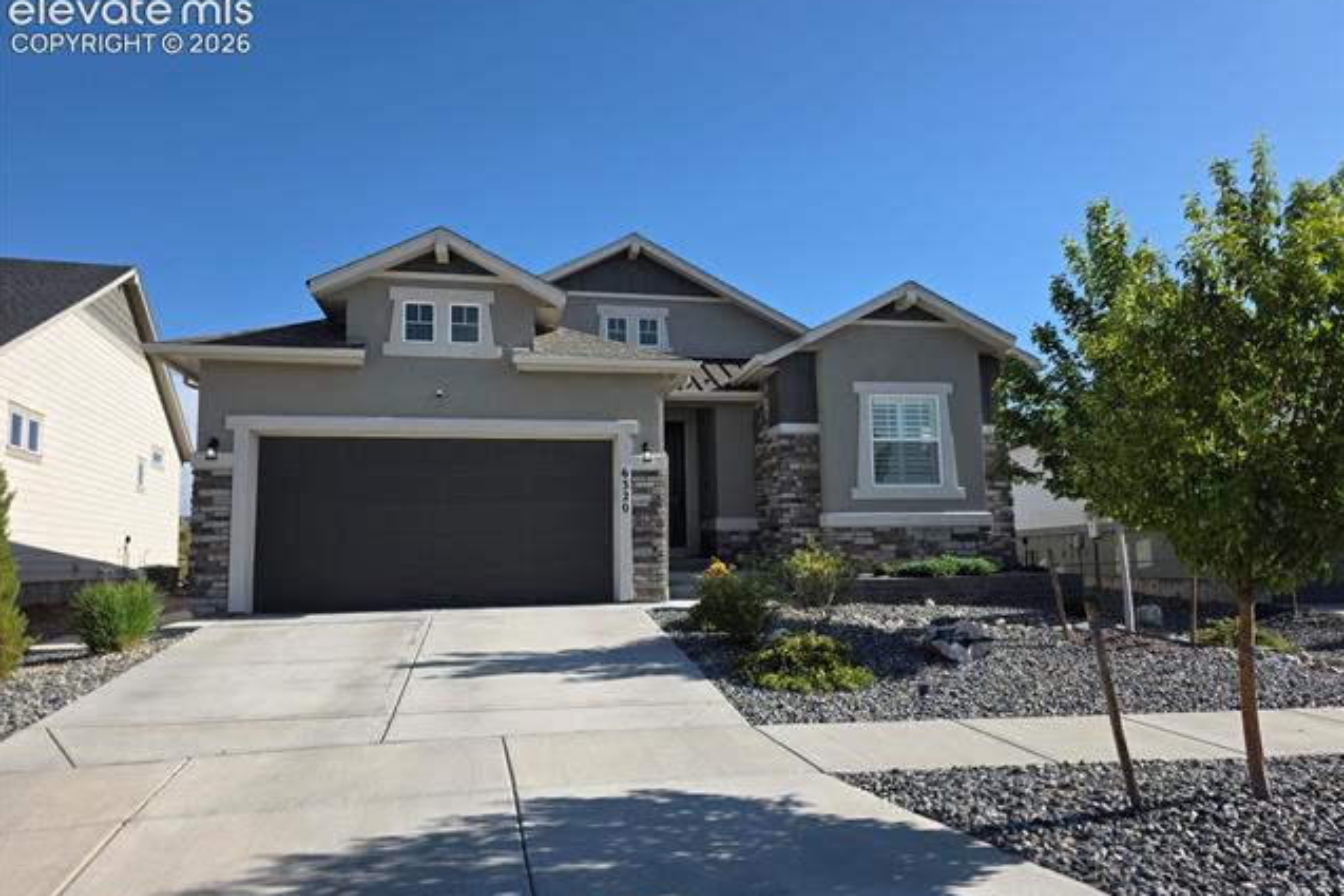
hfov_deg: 73.7
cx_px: 671
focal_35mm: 24
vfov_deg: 53.2
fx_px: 896
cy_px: 442
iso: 80
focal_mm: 6.3
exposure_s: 1/5447
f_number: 1.7
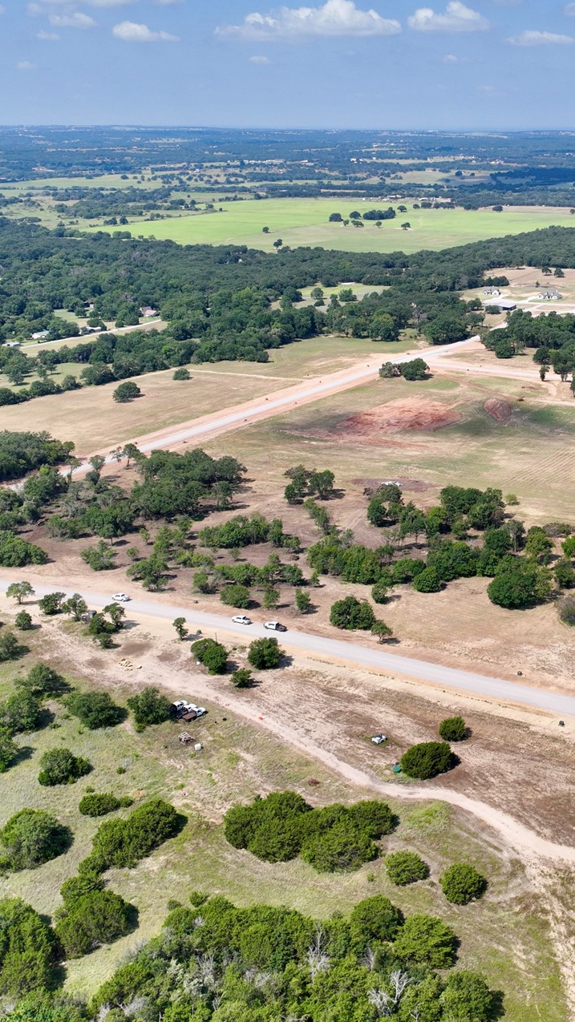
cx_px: 470
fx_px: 1139
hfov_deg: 27.7
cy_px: 447
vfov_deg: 48.2
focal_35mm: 42
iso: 100
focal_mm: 12.29
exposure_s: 1/1600
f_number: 2.8
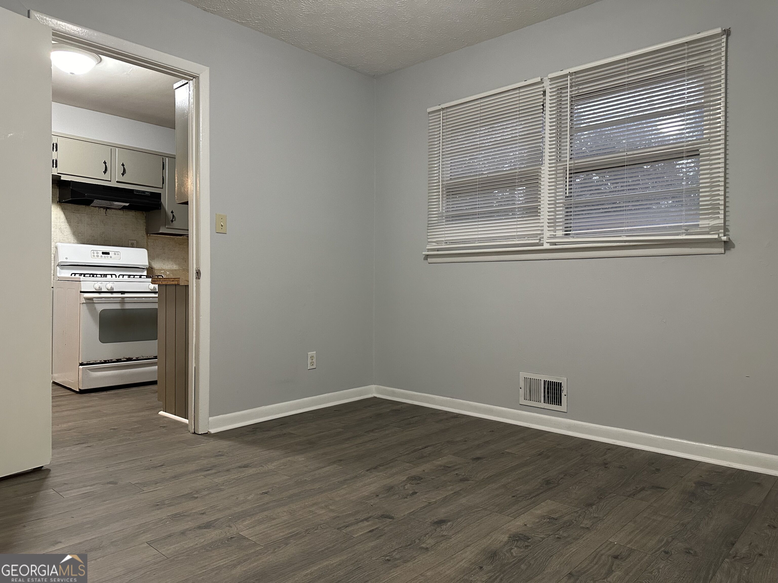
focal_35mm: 24
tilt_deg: -0.1
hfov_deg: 71.6
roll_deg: -0.3
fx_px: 539
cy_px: 292
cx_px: 389
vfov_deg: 56.8
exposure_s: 1/60
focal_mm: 6.86
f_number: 1.78
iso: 400
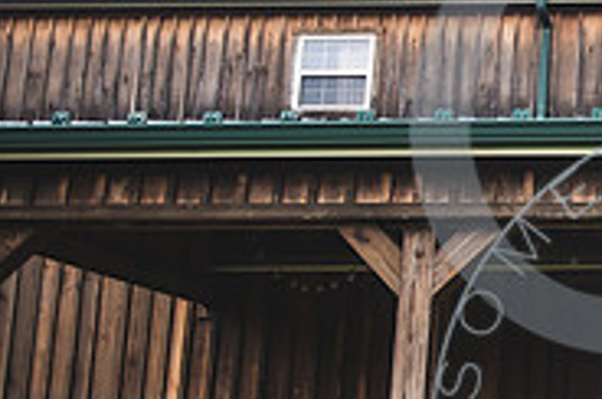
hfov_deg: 19.5
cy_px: 165
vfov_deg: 15.1
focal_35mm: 90
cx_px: 920
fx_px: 1502
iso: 100
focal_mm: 28
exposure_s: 1/125
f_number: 2.8
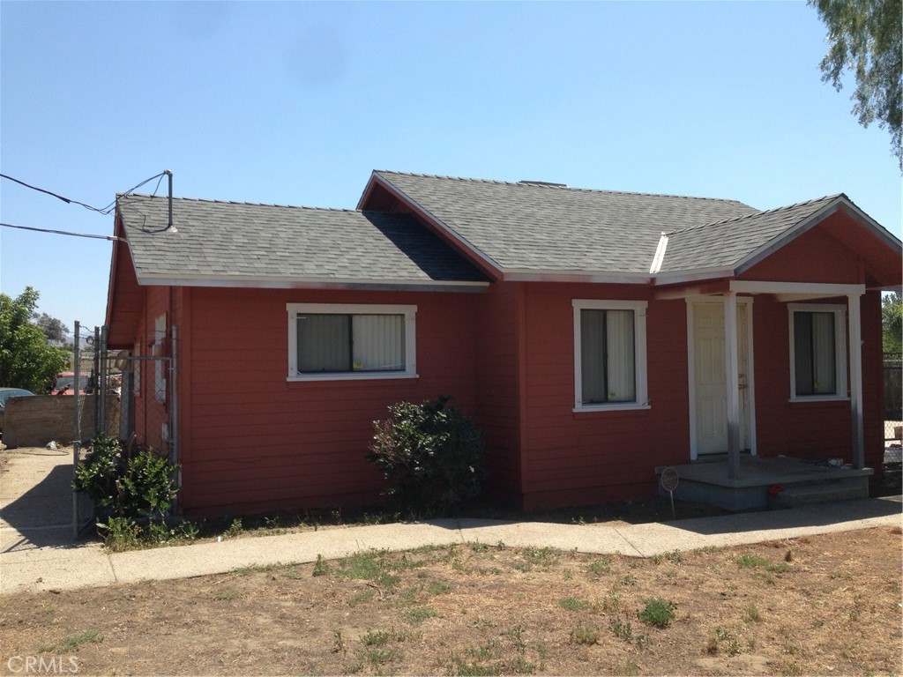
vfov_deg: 42.9
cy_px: 338
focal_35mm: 33
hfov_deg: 55.4
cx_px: 452
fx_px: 861
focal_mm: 4.12
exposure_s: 1/1232
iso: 50
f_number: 2.4
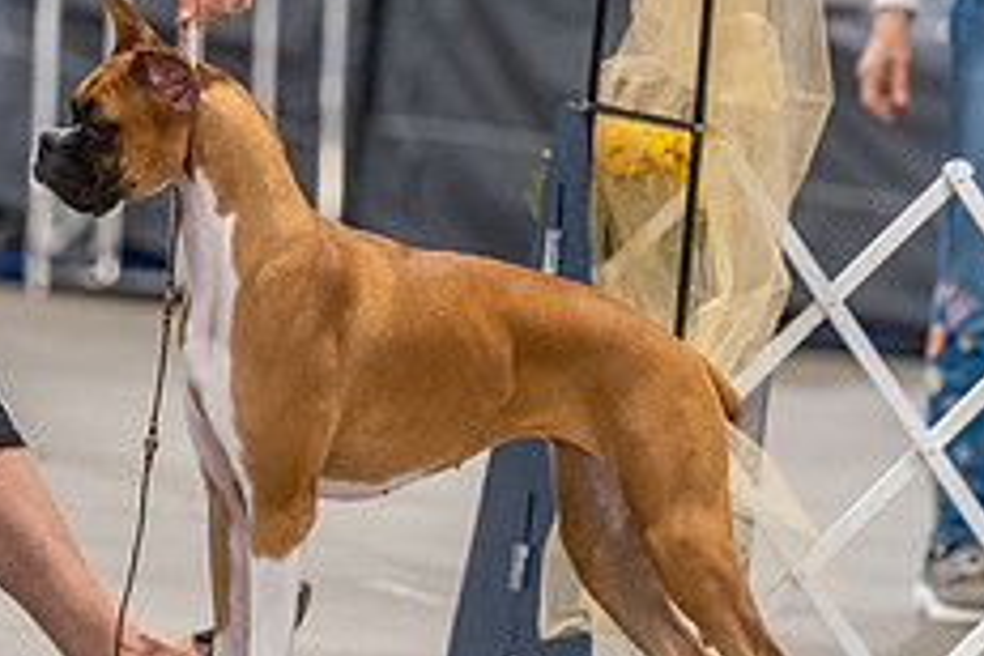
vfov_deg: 2.8
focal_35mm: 494
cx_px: 264
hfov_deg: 4.2
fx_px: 13502
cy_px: 53
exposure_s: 1/250
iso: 6400
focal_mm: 197
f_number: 3.5
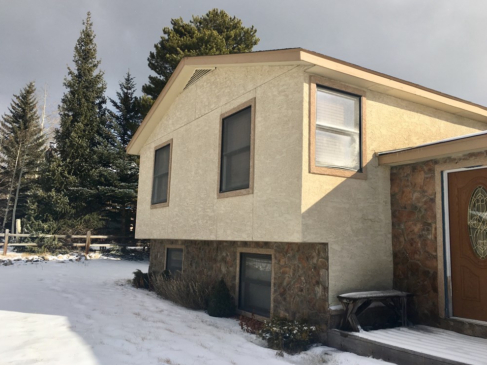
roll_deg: -1.6
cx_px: 249
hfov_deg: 60.0
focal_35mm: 30
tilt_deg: +10.1
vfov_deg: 46.8
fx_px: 422
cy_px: 181
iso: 25
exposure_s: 1/2137
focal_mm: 4.15
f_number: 2.2
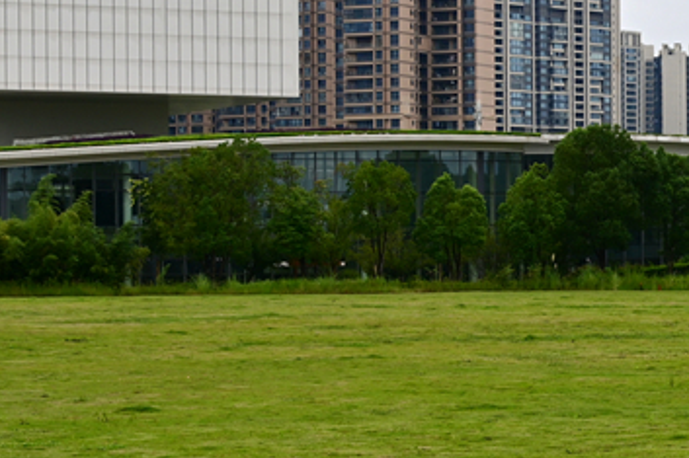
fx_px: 2927
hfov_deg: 13.1
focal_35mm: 153
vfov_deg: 9.0
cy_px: 236
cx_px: 833
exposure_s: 1/400
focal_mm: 45
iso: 125
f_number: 8
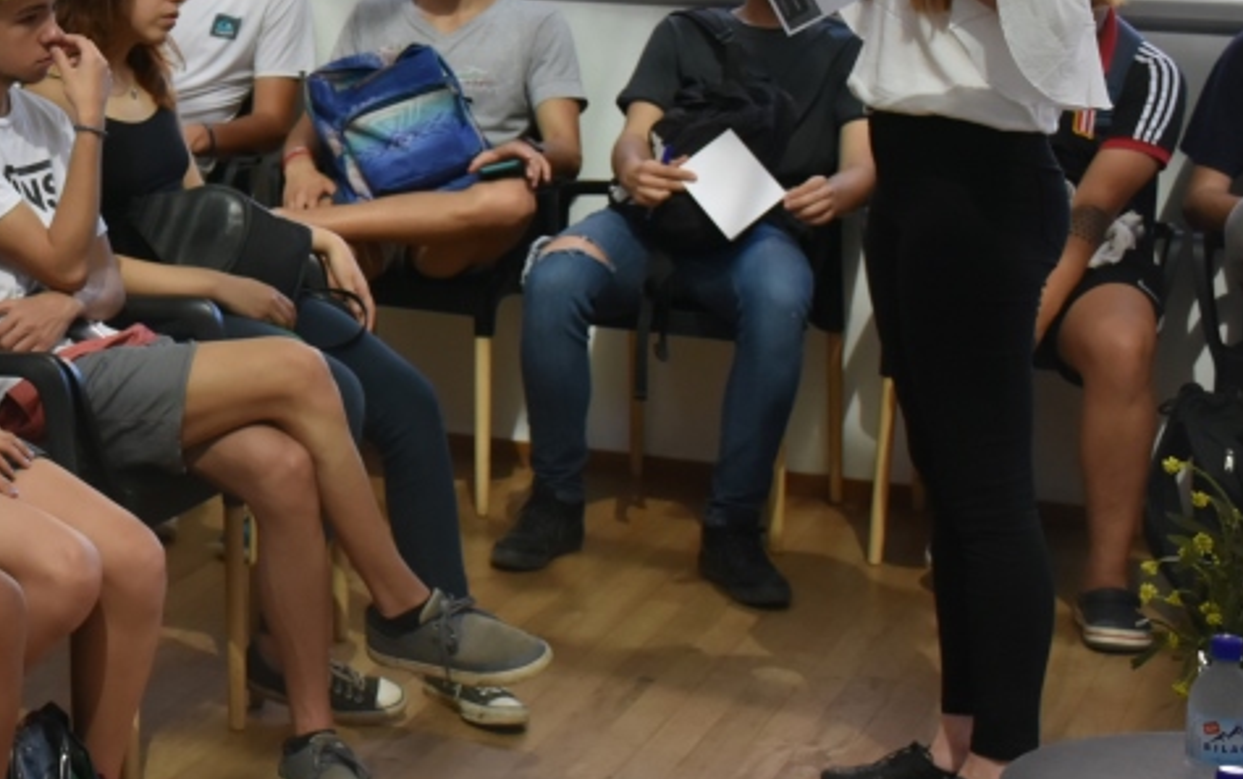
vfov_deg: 13.1
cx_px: -92
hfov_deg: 20.1
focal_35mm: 99
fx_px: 3356
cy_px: 104
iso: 800
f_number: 6.3
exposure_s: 1/160
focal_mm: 30
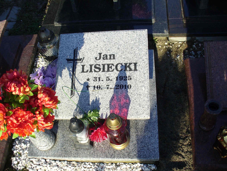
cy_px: 86
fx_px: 243
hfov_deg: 50.1
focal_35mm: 37
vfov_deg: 38.7
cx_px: 114
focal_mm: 6.1
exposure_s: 1/160
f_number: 5.6
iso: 80
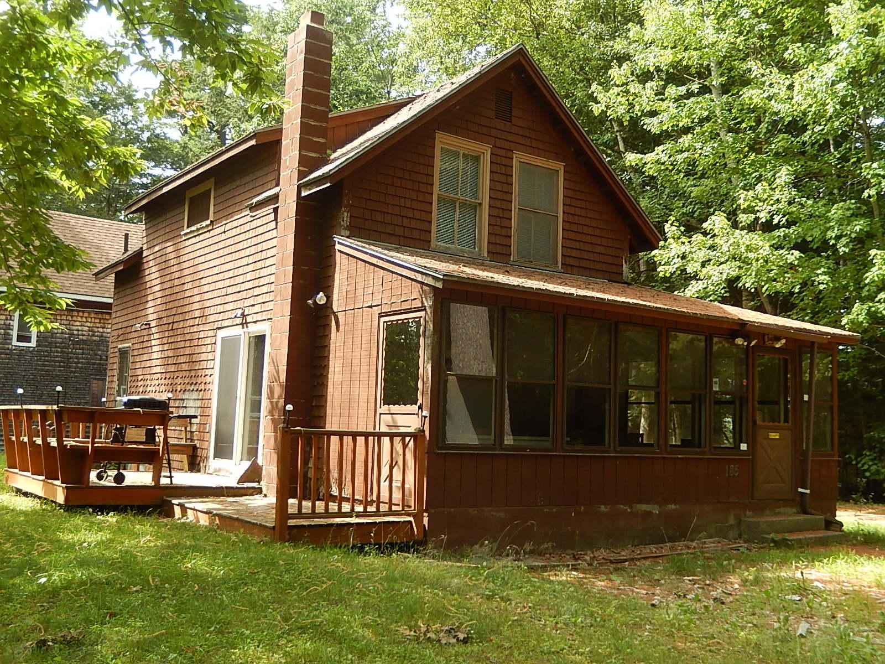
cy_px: 332
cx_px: 442
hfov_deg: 51.4
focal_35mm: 36
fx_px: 920
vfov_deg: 39.7
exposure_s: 1/125
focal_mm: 6.5
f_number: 4
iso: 125
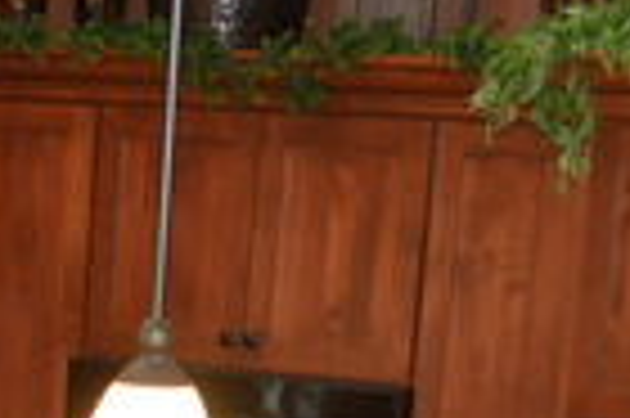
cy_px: 935
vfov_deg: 8.4
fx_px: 2639
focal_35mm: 151
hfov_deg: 13.4
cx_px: -40
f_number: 4
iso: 640
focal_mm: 22
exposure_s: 1/60
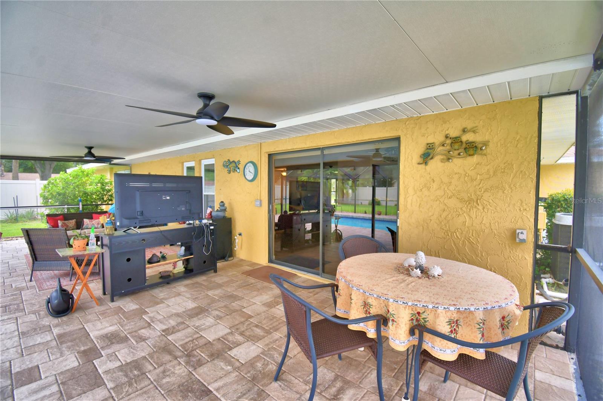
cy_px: 200
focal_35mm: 15
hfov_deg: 100.4
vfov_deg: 77.3
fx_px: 251
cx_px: 302
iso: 200
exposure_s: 1/200
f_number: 4.5
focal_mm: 10
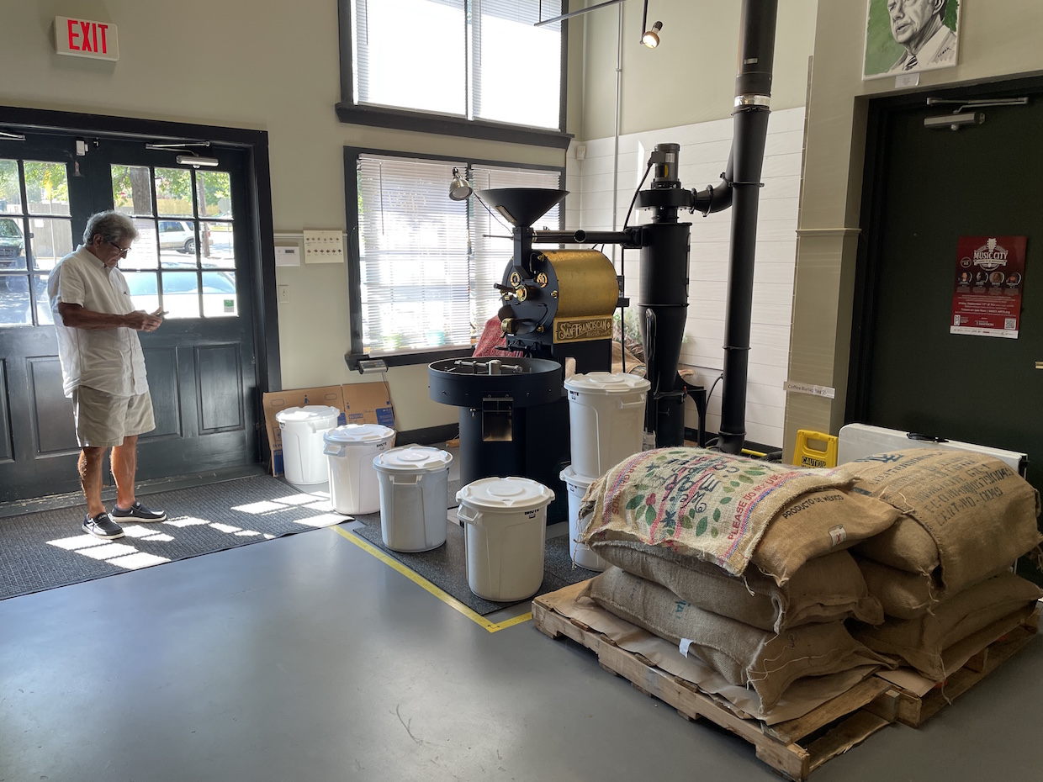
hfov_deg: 67.3
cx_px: 522
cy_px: 391
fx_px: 783
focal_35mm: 26
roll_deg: +0.0
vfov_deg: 53.1
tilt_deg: -9.9
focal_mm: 4.2
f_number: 1.6
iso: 64
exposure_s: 1/120
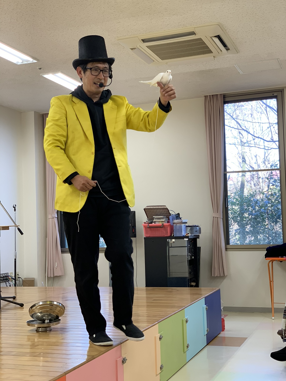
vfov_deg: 36.8
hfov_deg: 28.0
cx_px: 143
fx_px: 573
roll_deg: +1.5
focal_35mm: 52
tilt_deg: +5.0
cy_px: 190
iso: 80
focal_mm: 6
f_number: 2.4
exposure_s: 1/60
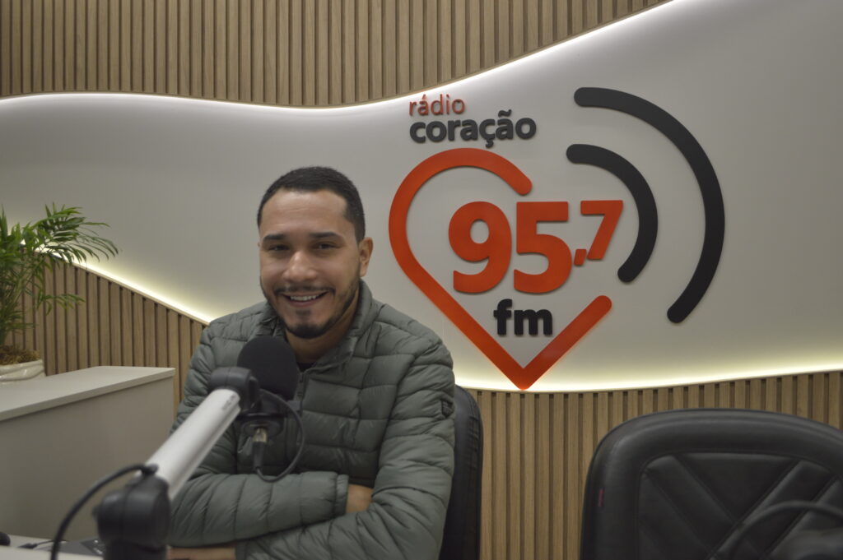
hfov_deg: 57.3
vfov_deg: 39.9
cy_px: 280
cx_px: 422
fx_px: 772
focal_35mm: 33
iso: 400
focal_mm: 22
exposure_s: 1/60
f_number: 3.8
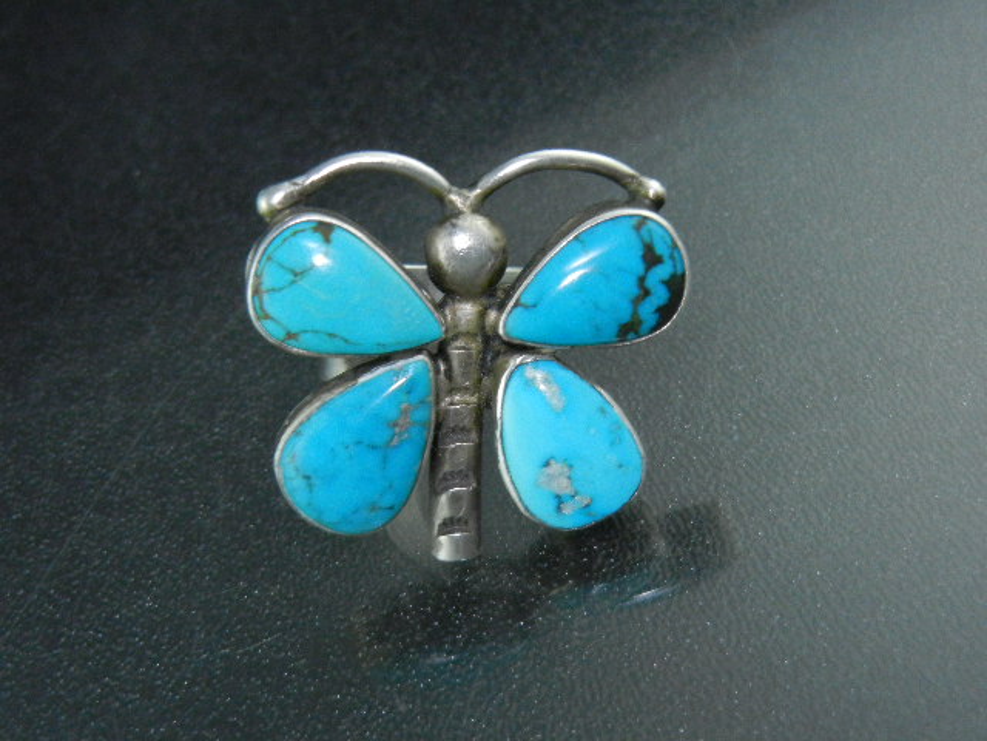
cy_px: 370
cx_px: 494
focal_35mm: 68
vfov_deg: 21.6
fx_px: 1939
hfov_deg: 28.6
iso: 800
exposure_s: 1/30
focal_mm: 12.2
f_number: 8.2
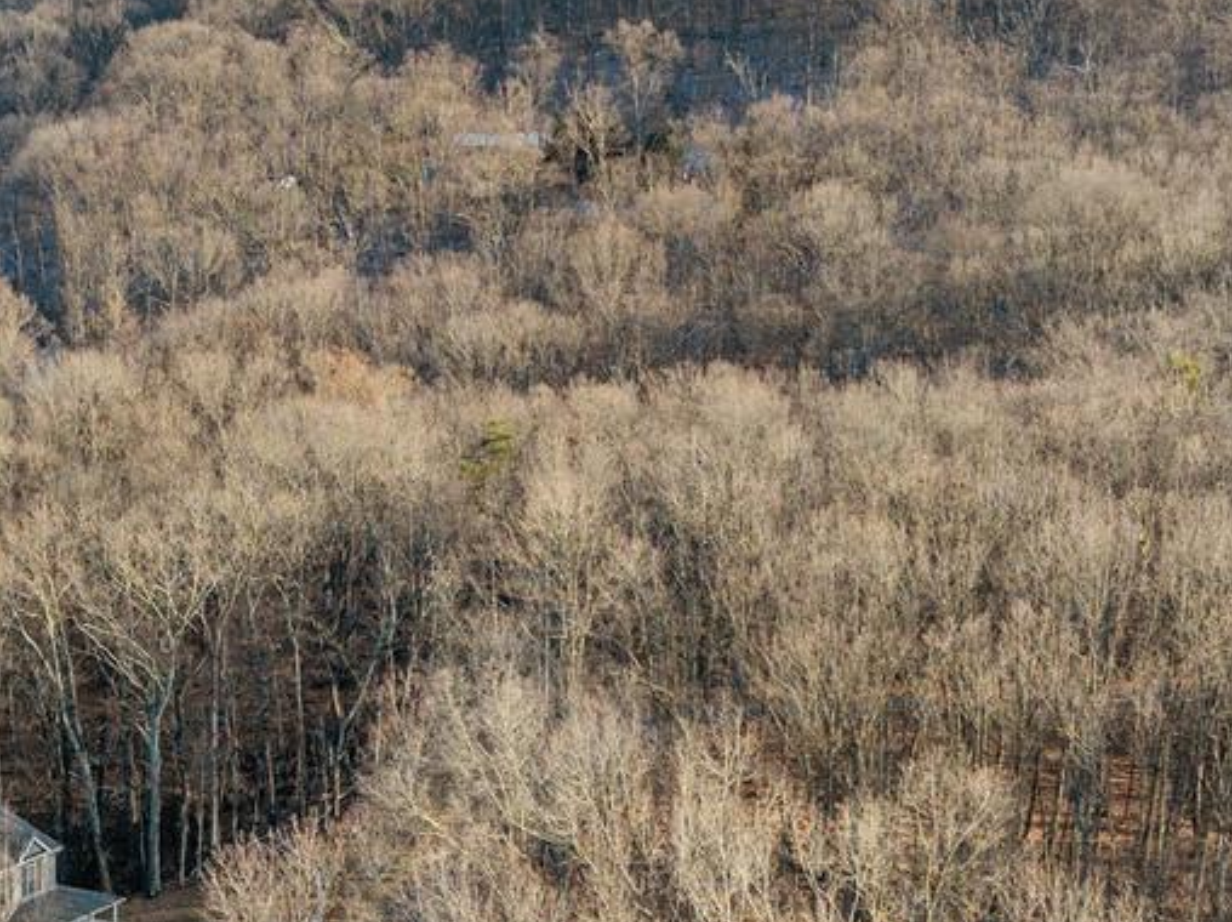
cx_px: -5
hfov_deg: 27.0
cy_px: 548
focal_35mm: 68
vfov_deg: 21.6
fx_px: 2418
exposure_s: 1/240
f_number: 4
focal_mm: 12.29
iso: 100
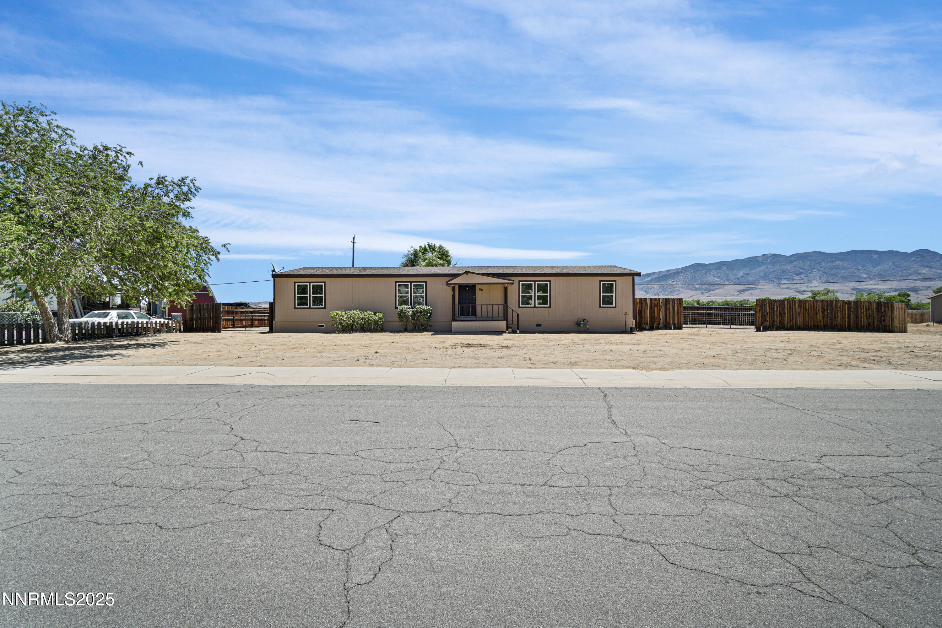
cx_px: 471
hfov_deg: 100.4
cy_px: 314
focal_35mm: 15
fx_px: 392
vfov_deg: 77.3
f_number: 9
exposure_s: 1/60
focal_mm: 10
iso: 200
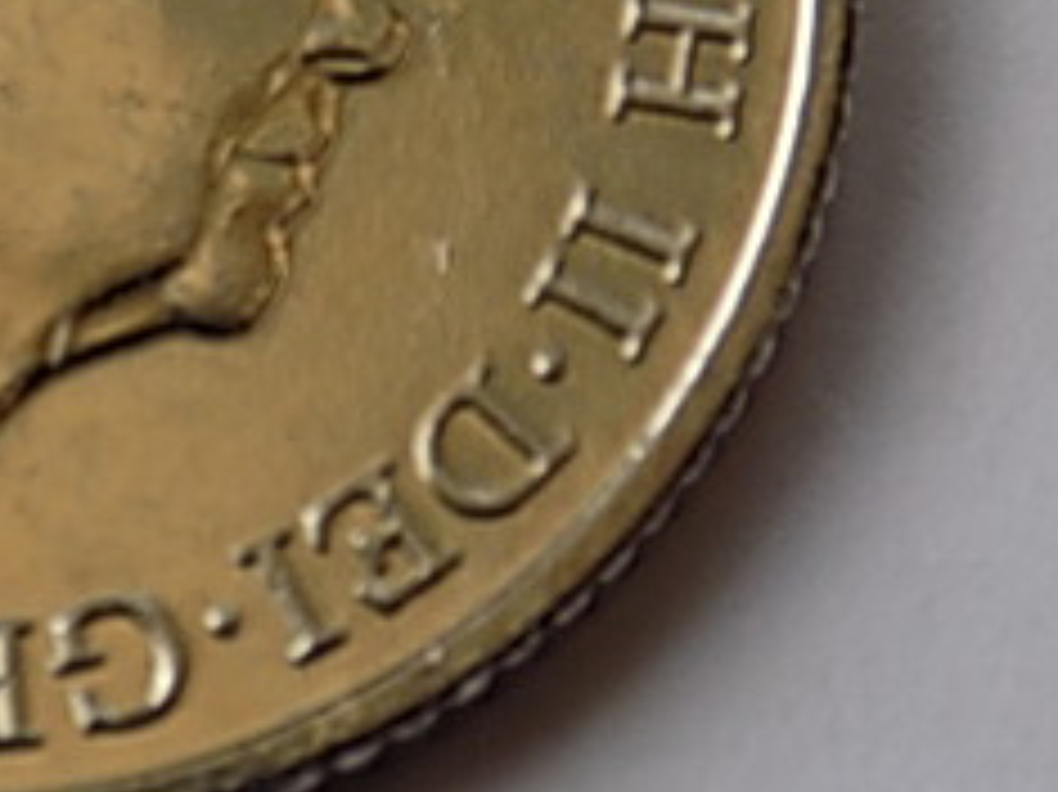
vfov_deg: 4.6
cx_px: -108
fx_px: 9806
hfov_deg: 6.2
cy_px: -99
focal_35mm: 321
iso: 80
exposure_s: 1/30
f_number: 4.8
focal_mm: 20.9
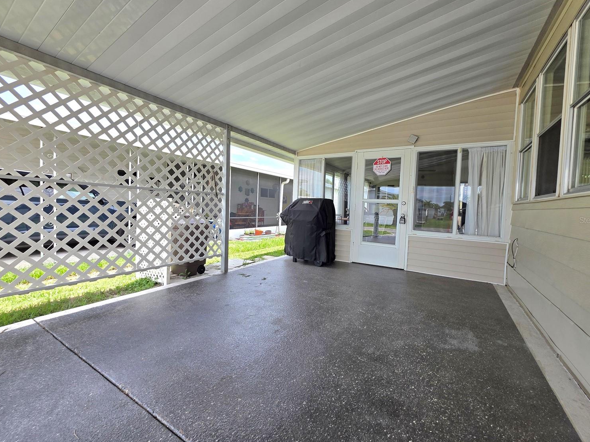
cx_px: 299
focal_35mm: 14
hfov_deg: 102.1
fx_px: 239
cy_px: 220
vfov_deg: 85.7
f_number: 1.9
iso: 40
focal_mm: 2.2
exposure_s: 1/625
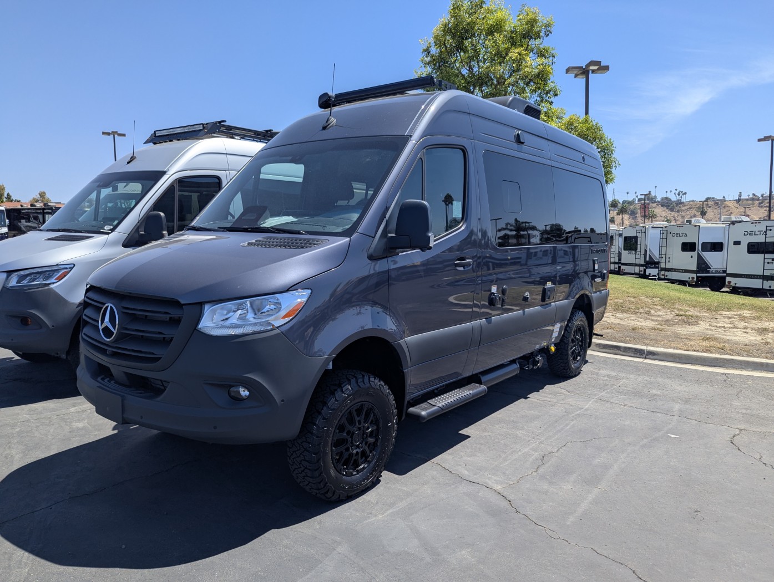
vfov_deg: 56.9
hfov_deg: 71.5
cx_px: 387
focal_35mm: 24
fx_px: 537
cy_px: 291
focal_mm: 6.81
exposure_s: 1/2309
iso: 50
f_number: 1.85
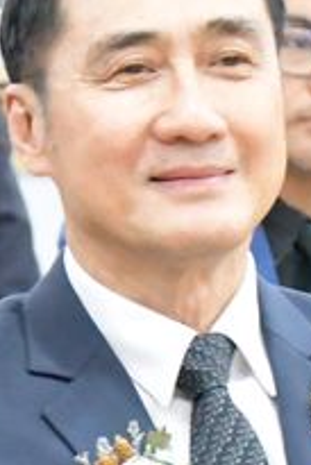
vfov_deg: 4.4
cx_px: -166
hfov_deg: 3.0
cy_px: 443
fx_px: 6015
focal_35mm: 465
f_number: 5
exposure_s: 1/125
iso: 12800
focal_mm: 62
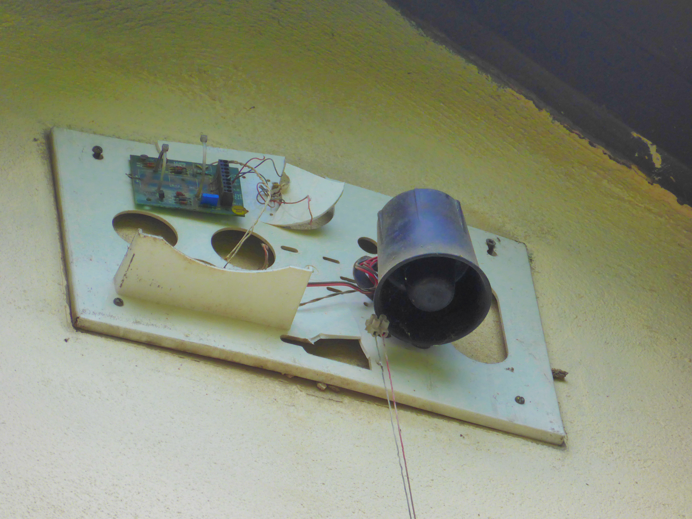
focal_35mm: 528
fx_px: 10555
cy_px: 260
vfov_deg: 2.8
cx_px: 346
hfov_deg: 3.8
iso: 200
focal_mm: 86
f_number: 6.4
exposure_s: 1/125
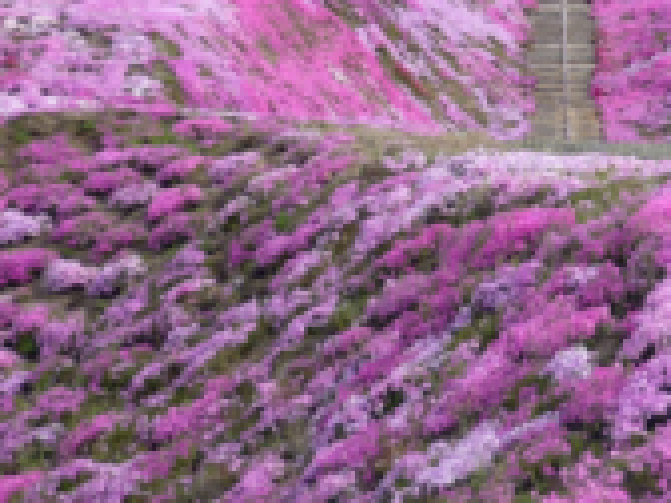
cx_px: 535
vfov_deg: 12.3
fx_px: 2287
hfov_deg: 16.6
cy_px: -72
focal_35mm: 118
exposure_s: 1/1000
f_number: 2.8
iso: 100
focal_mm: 5.5
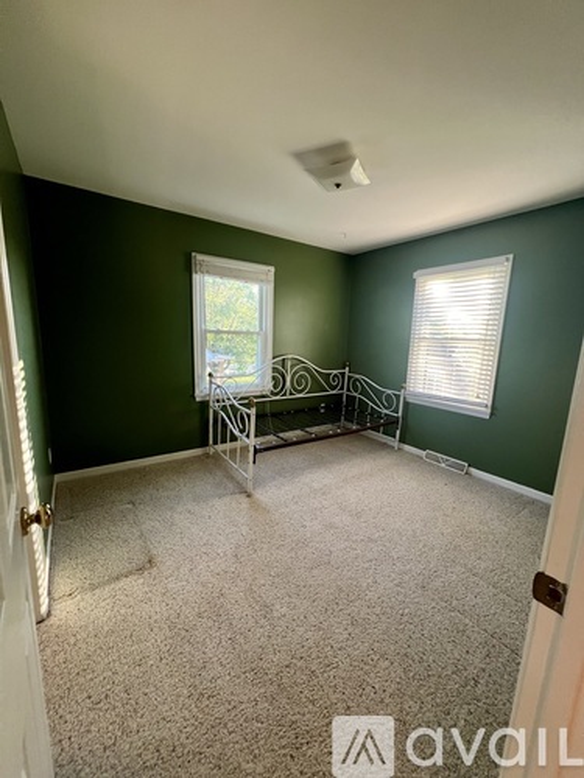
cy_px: 389
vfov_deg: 106.2
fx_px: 292
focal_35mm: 13
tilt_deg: -10.1
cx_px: 292
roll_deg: -1.3
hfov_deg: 89.9
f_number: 1.8
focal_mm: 1.57
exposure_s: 1/99
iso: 200
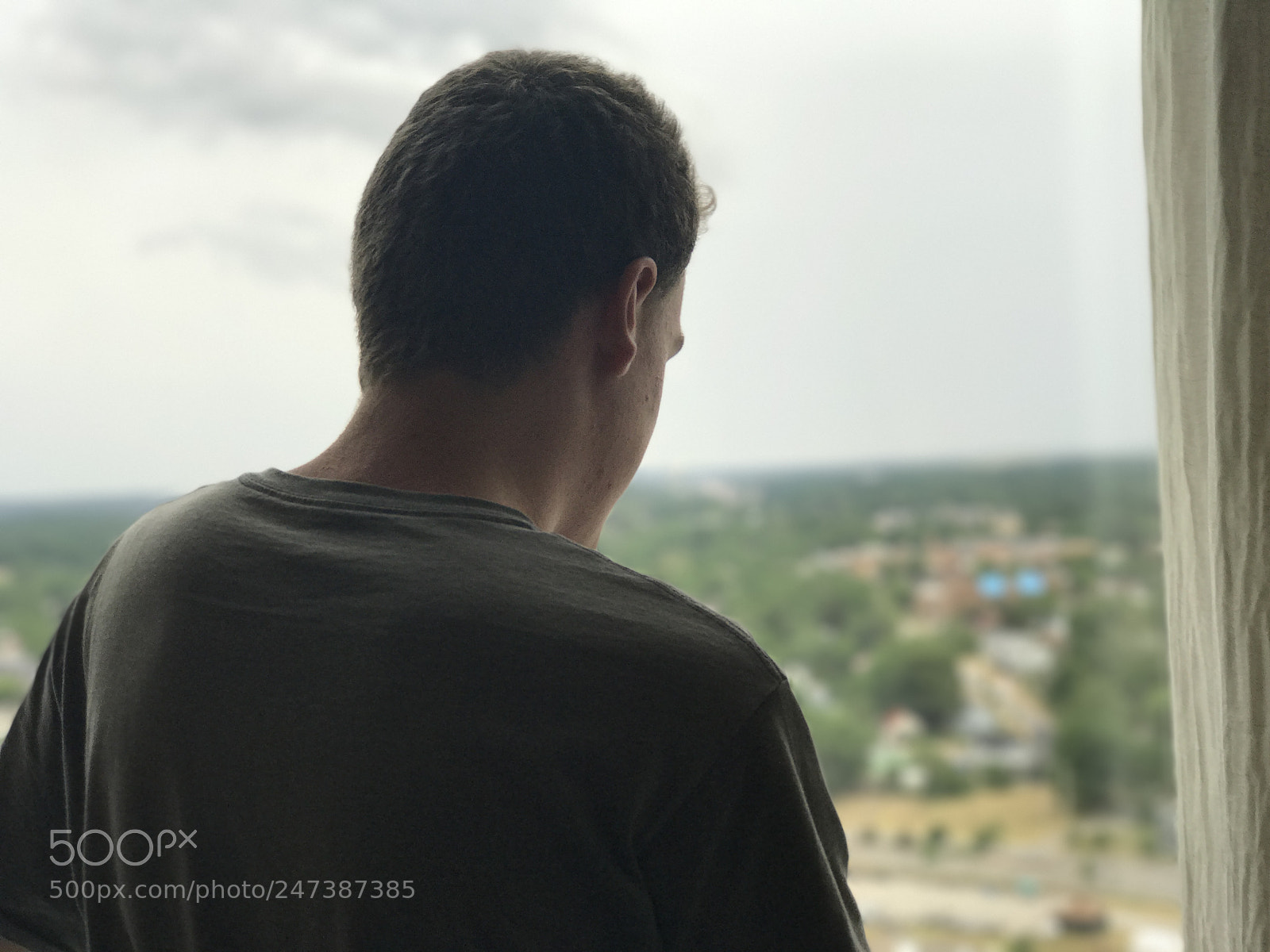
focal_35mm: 57
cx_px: 635
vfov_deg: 25.7
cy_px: 476
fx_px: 2091
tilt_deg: -0.7
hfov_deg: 33.8
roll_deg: +4.4
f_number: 2.8
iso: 32
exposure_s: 1/120
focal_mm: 6.6
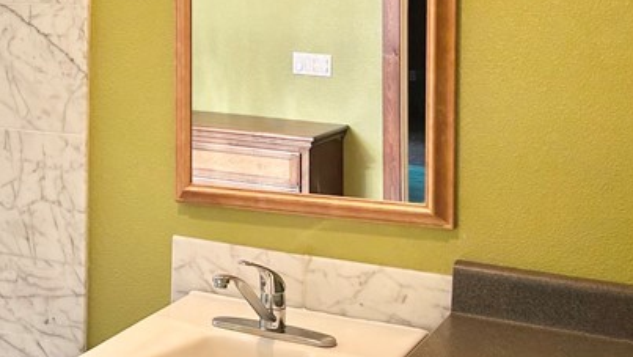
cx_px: 38
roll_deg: -0.8
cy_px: 42
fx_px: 1209
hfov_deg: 28.0
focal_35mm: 72
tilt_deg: -4.0
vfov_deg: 16.6
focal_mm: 5.7
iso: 40
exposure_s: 1/120
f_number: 1.5
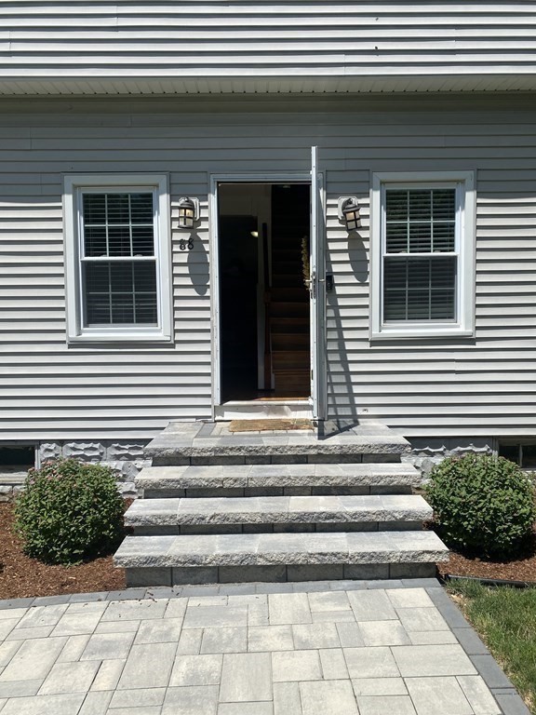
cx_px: 268
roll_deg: +1.2
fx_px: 537
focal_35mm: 26
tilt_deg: -1.3
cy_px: 358
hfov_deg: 53.1
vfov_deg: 67.3
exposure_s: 1/3497
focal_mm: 4.25
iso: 32
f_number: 1.8
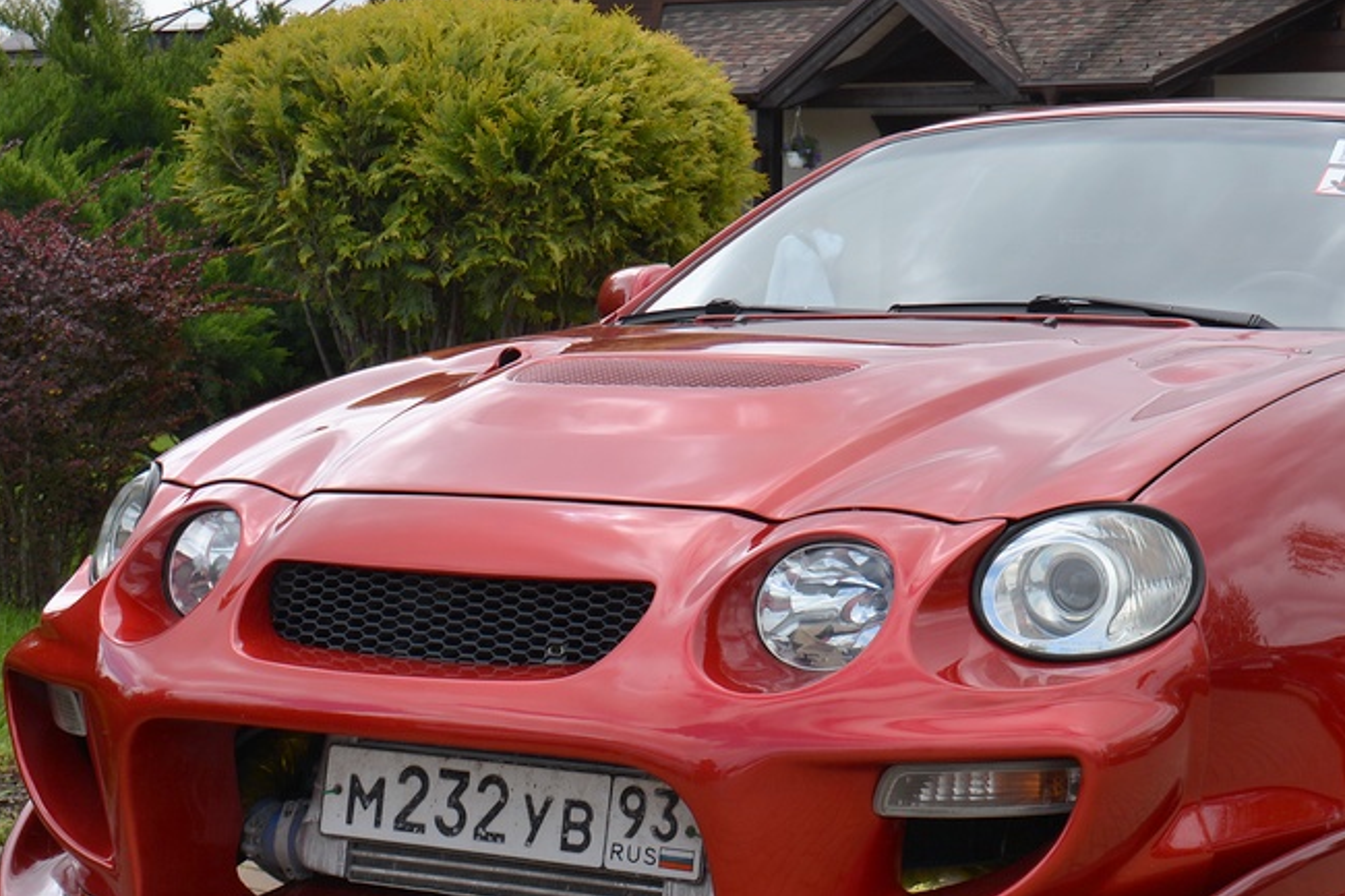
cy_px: 443
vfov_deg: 18.9
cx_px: 886
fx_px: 2689
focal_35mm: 72
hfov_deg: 27.9
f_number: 8
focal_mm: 26
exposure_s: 1/250
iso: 100
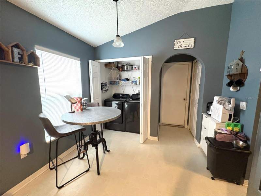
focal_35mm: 14
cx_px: 130
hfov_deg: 102.1
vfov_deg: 85.7
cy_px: 98
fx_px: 106
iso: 800
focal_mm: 2.22
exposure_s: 1/60
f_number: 2.2
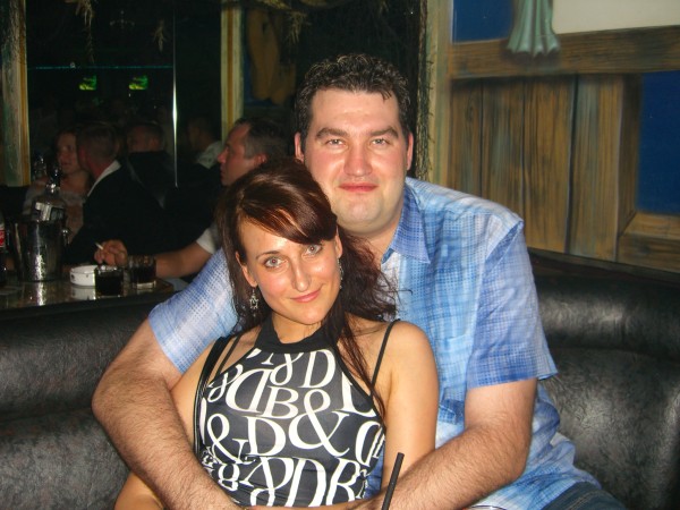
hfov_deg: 49.0
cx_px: 340
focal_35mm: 38
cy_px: 255
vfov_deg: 37.7
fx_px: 746
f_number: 2.8
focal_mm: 7.9
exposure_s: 1/60
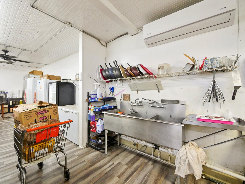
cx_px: 122
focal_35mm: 14
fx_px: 99
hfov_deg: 102.1
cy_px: 92
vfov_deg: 85.7
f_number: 4
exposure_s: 1/60
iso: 2000
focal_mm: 7
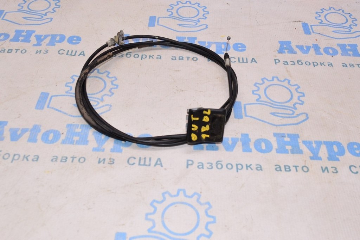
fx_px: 405
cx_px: 180
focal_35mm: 40
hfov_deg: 48.0
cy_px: 120
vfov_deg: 33.0
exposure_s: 1/125
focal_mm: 27
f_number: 8
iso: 1600
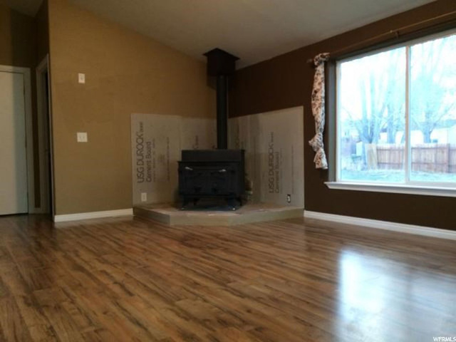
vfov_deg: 48.2
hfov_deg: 61.7
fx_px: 382
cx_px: 228
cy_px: 171
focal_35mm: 29
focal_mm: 4.15
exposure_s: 1/30
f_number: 2.2
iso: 320
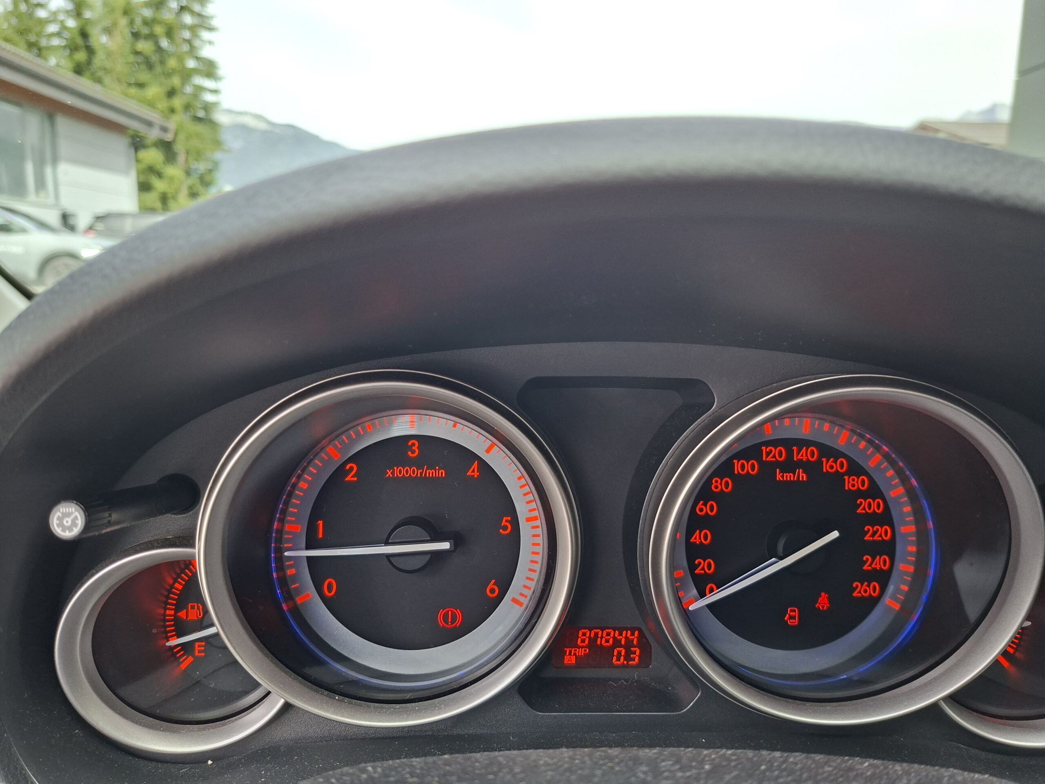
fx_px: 694
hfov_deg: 73.9
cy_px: 392
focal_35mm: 23
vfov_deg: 58.9
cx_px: 522
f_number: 1.8
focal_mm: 5.54
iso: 64
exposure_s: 1/100
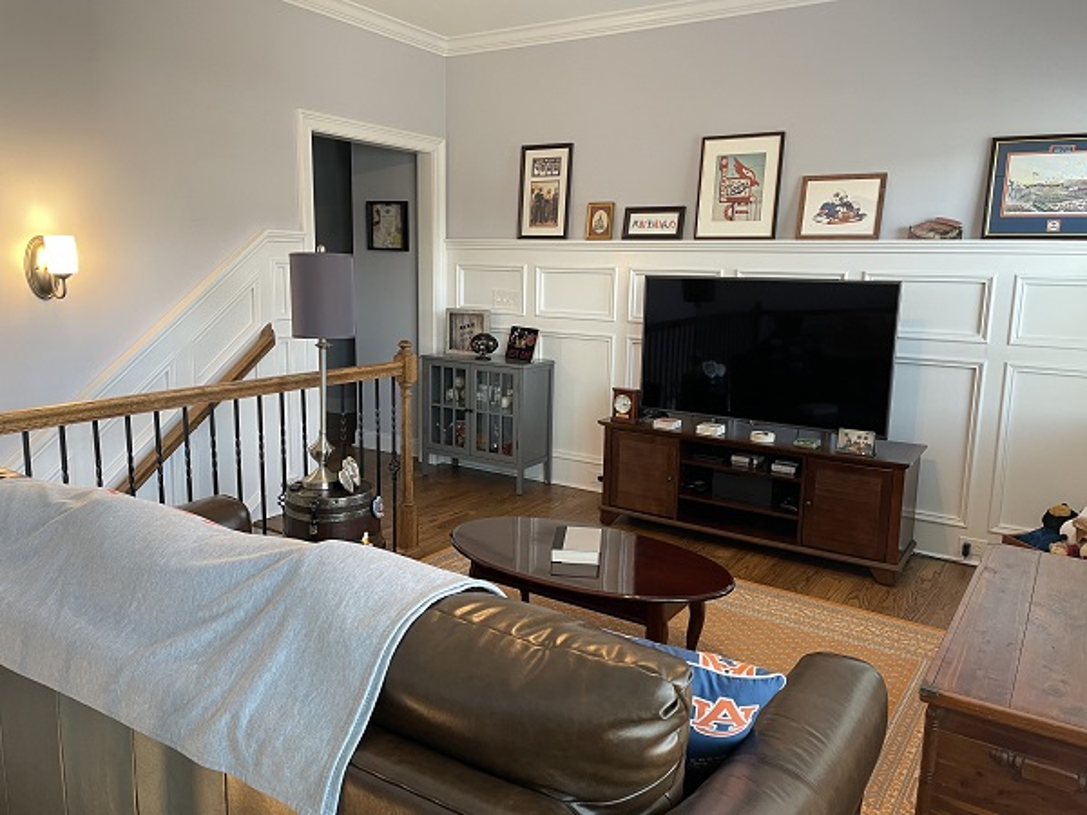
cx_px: 544
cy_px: 408
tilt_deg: -9.7
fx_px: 816
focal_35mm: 26
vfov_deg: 53.1
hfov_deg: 67.3
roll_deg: -0.6
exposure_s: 1/60
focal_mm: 4.2
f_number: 1.6
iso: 125
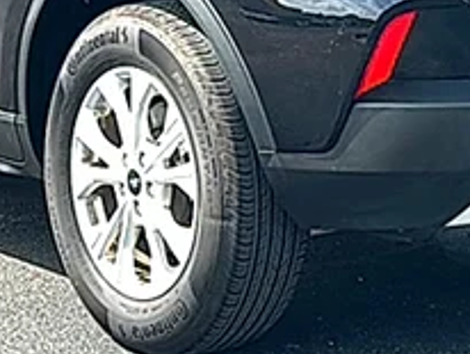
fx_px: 1889
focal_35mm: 139
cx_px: 272
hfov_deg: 14.2
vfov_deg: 10.5
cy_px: -72
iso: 80
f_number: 1.78
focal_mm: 6.86
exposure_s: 1/2309
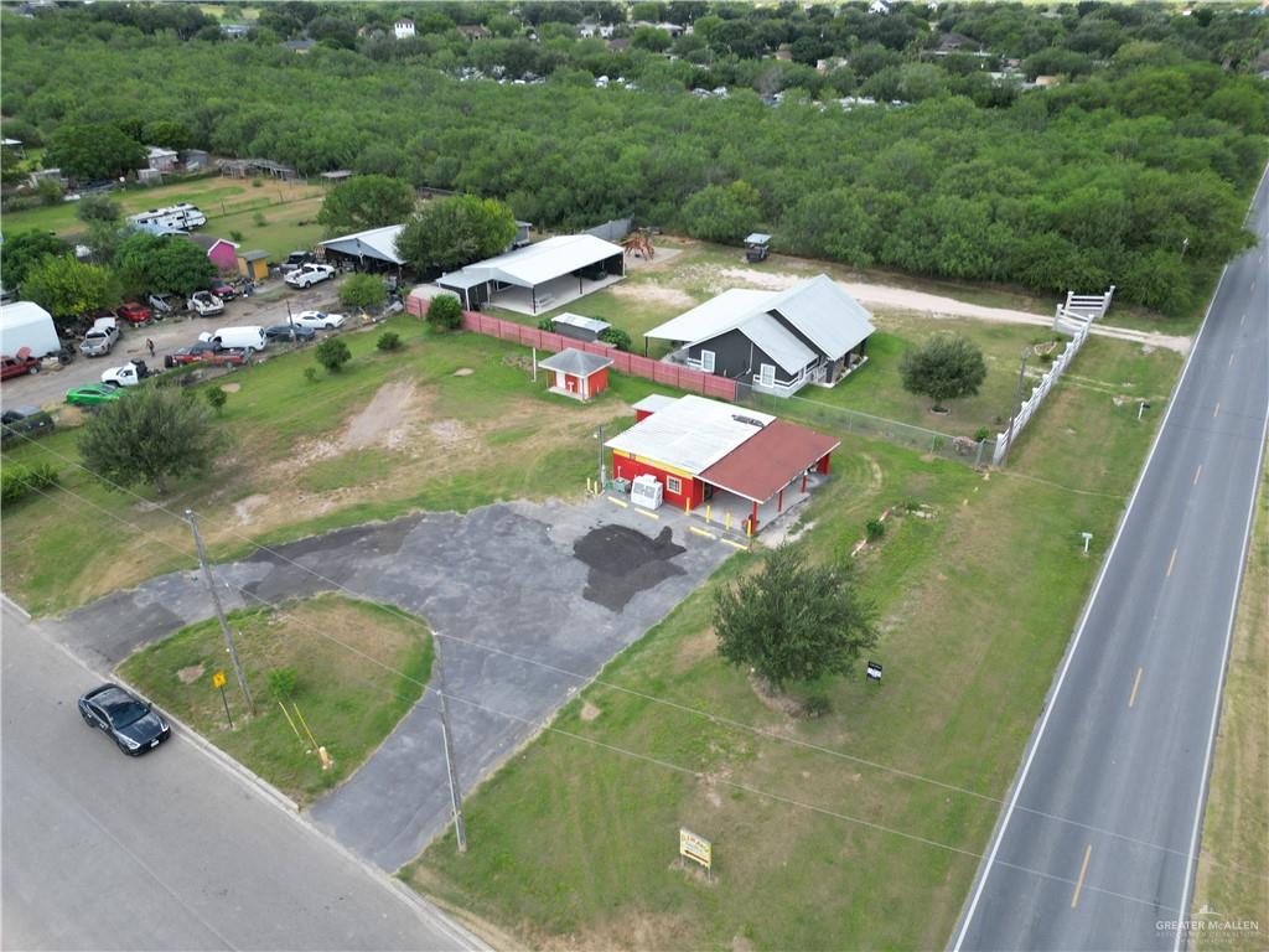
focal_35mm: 24
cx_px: 634
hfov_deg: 71.6
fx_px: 880
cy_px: 476
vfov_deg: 56.8
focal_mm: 6.72
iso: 110
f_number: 1.7
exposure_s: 1/1000
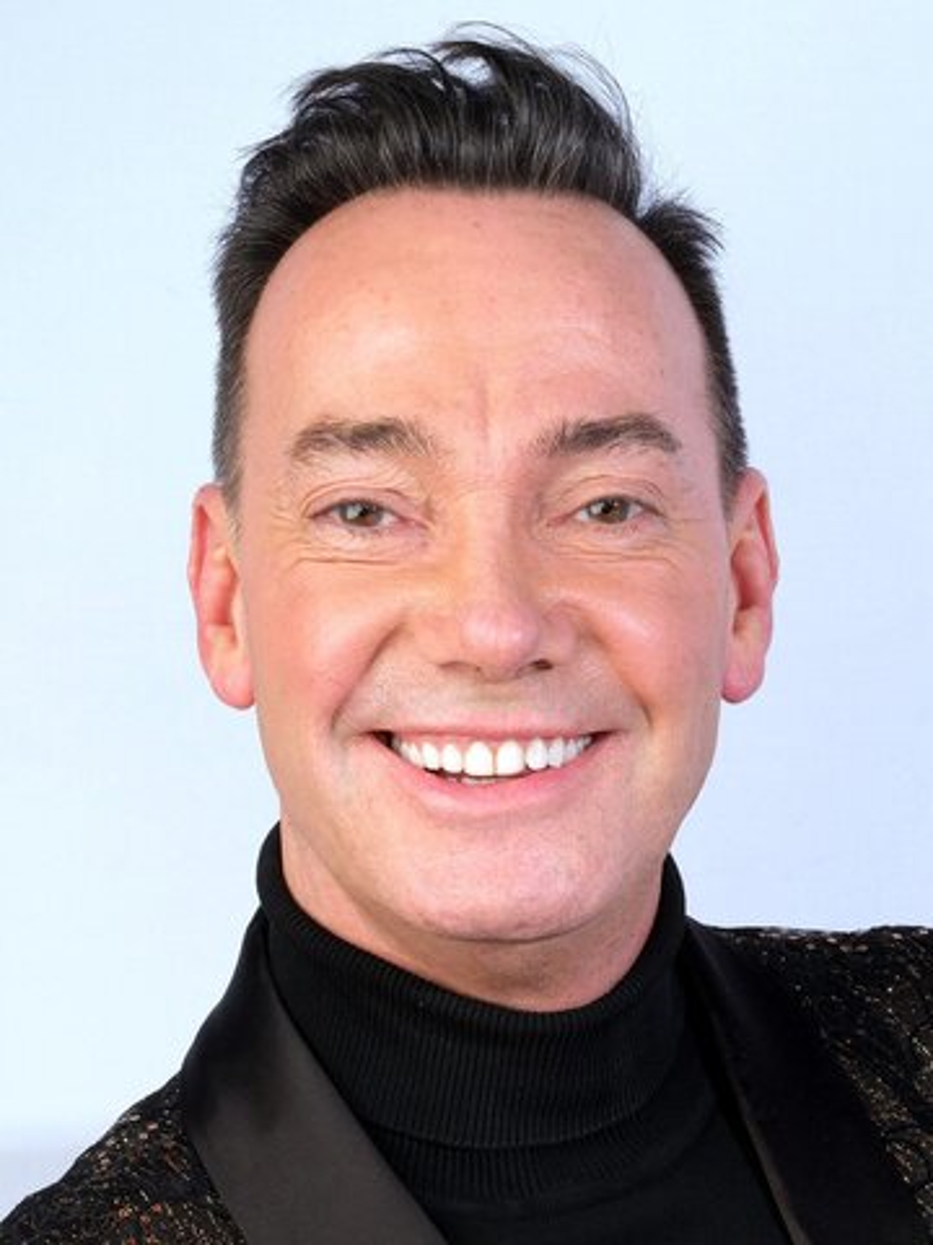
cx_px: 466
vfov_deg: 38.2
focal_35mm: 50
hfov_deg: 29.1
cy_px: 622
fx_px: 1797
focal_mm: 63
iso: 200
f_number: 18
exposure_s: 1/100
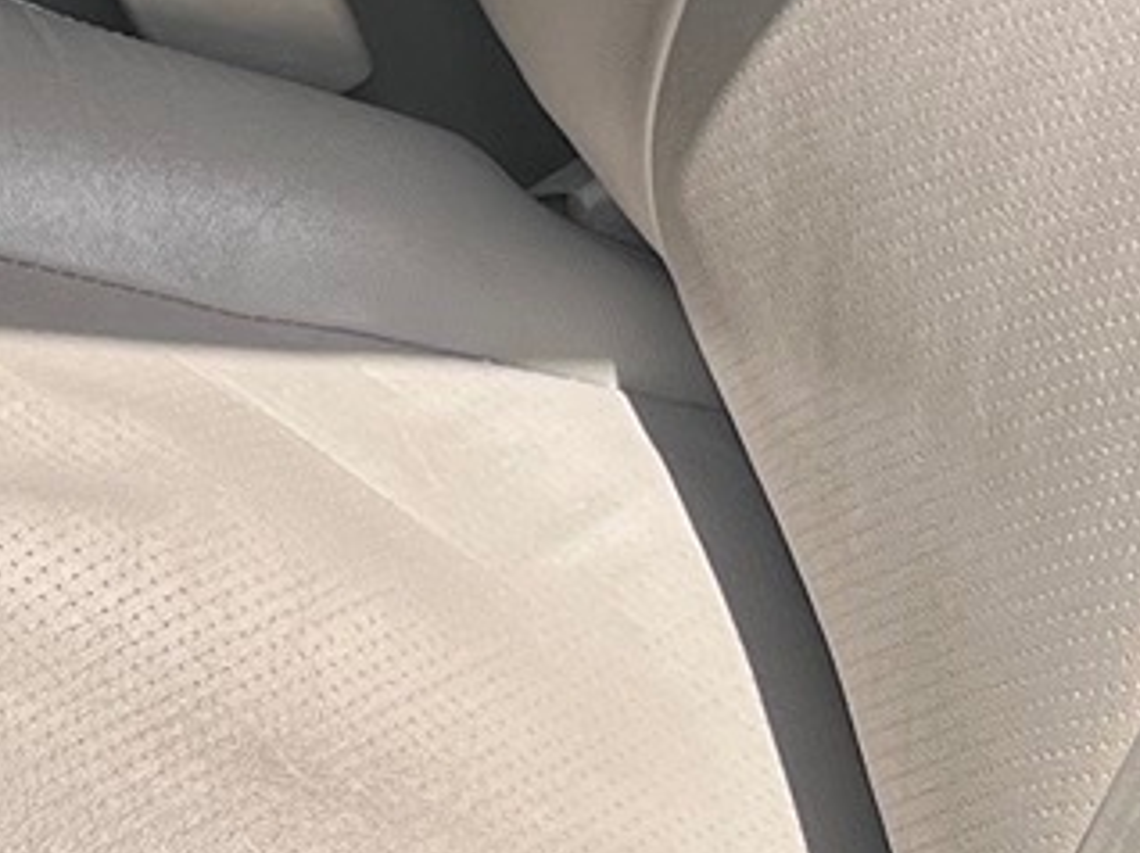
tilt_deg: -24.6
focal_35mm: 165
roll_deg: -0.7
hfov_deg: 11.7
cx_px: -294
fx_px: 5430
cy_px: -659
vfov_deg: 8.6
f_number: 1.6
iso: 50
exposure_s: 1/1862
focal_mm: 5.1
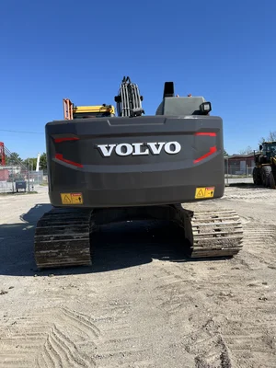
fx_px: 276
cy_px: 184
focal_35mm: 26
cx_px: 138
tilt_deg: -4.1
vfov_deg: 67.3
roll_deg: +0.7
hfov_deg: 53.1
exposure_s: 1/3215
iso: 50
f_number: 1.6
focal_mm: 5.1
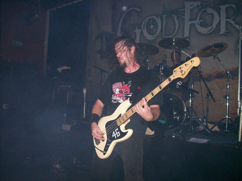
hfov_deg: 51.4
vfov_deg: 39.6
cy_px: 90
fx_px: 251
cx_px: 121
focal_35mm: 36
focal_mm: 6
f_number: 2.7
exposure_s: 1/64
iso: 140
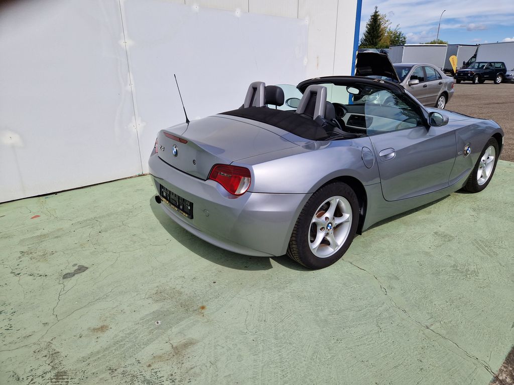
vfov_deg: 58.9
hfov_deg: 73.9
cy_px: 192
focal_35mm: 23
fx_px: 342
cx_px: 257
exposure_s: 1/2504
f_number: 1.8
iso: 50
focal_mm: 5.4
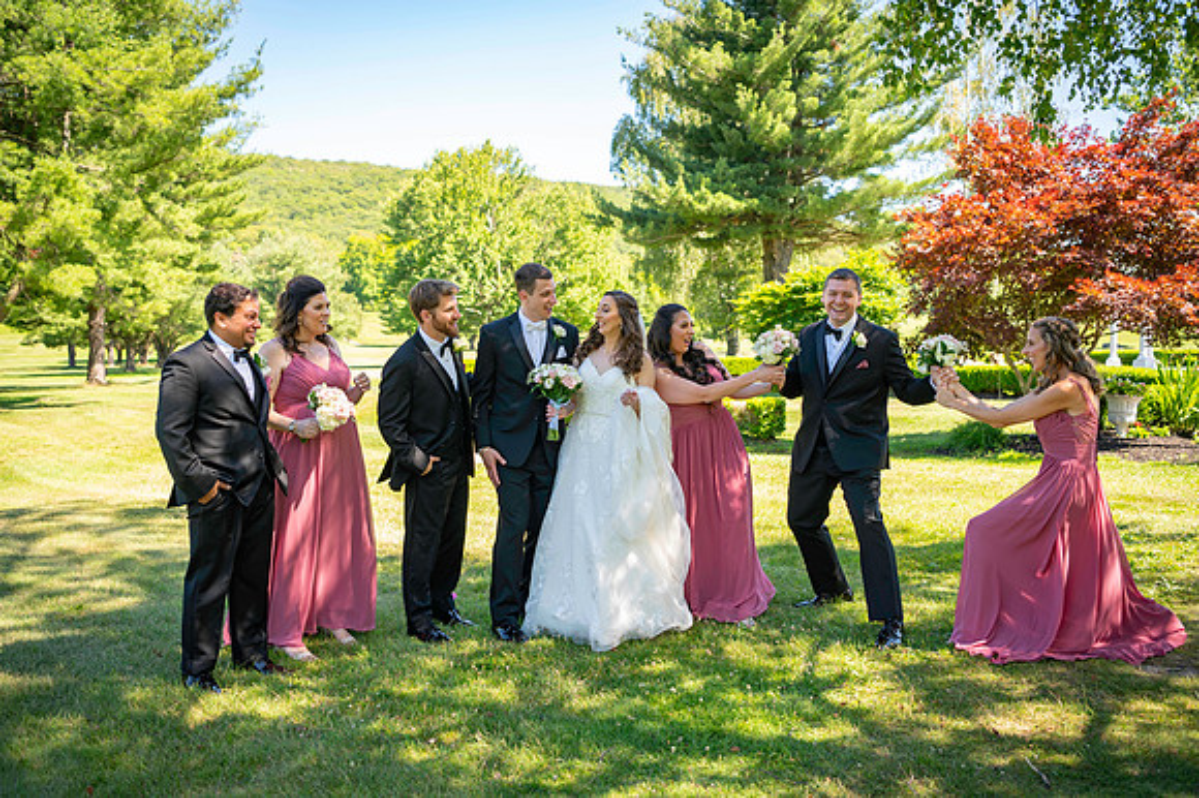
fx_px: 1132
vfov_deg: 38.8
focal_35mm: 34
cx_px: 600
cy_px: 399
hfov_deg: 55.8
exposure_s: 1/250
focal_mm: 34
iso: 100
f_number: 3.2
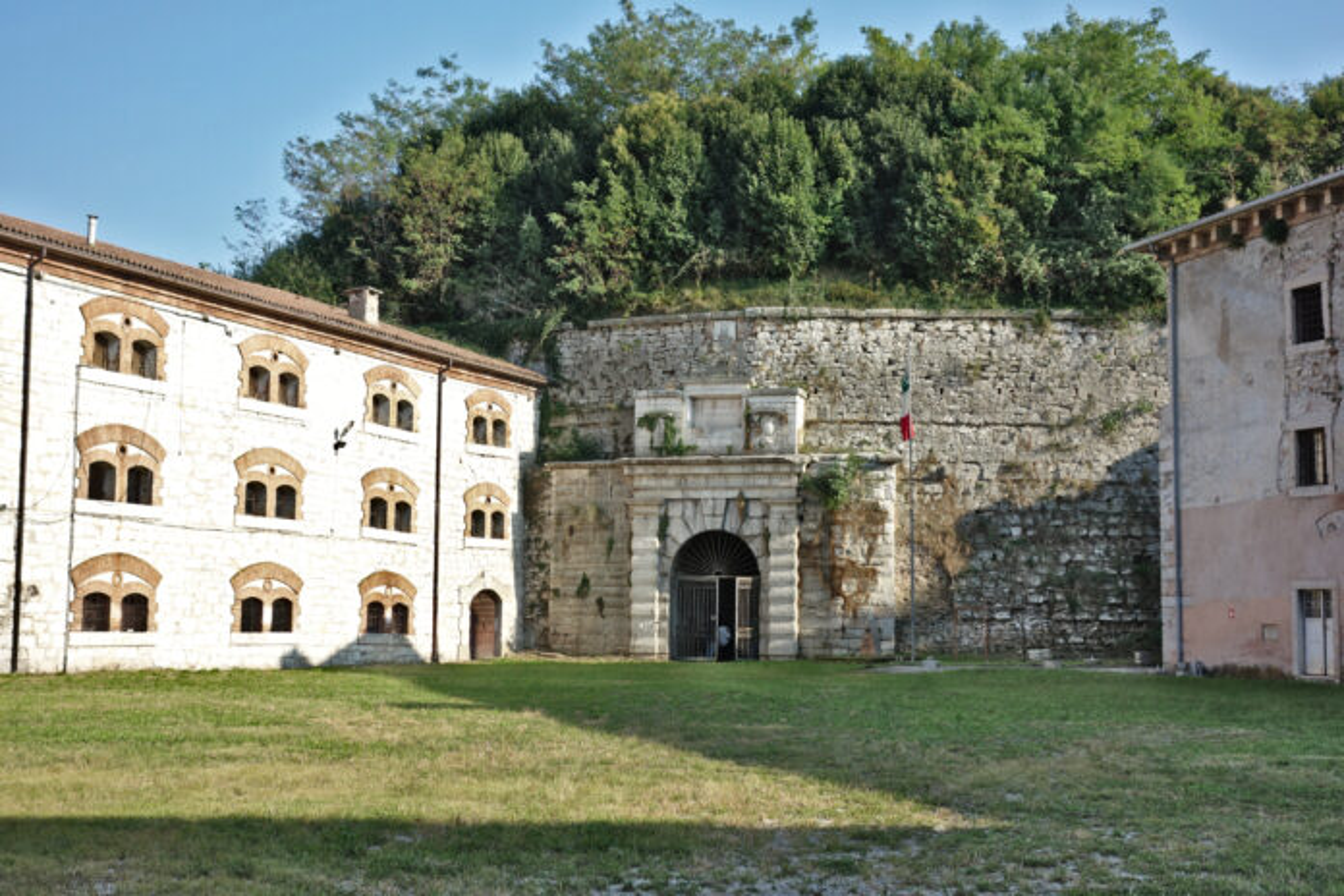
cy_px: 448
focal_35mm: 49
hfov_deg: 40.3
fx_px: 1829
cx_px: 672
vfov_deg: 27.5
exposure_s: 1/500
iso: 125
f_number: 4
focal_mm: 18.23
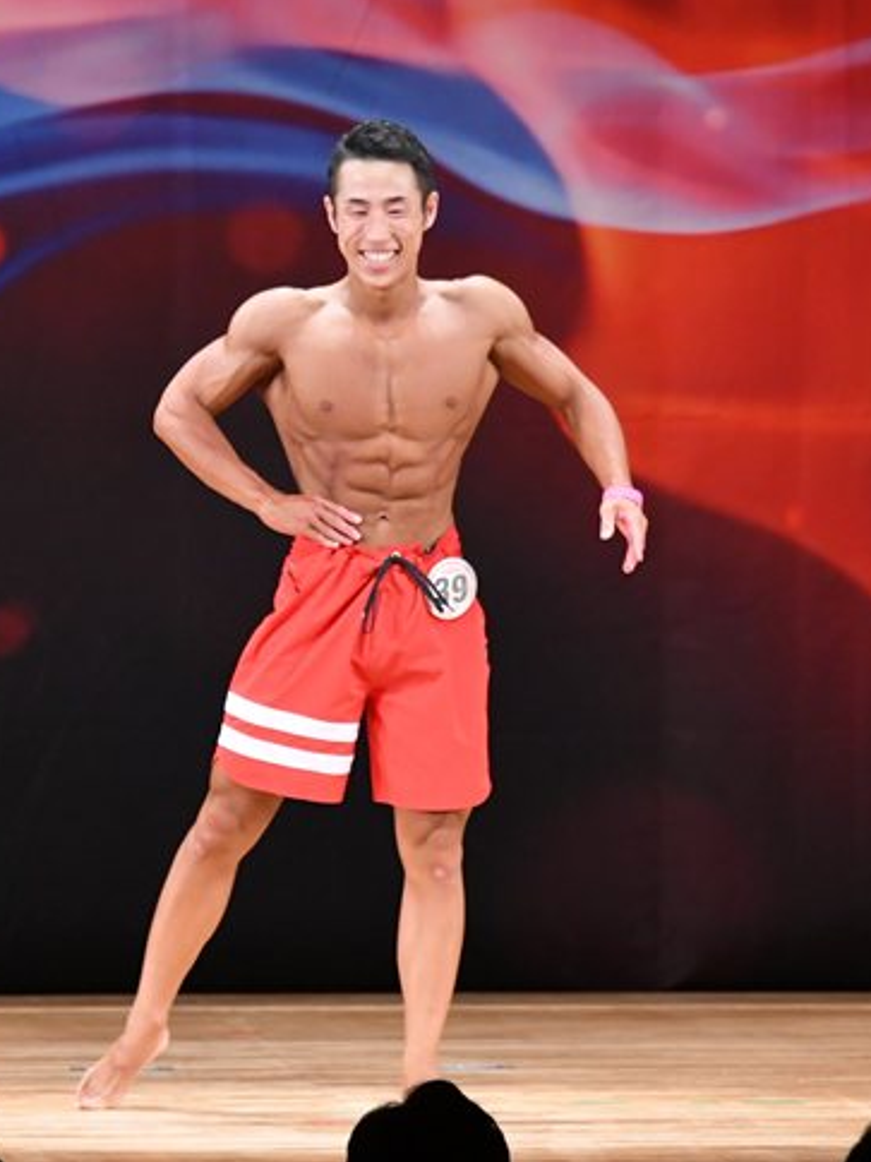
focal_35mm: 369
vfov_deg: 5.4
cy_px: 600
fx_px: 12380
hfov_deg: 4.0
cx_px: 205
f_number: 5.6
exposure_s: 1/400
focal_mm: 160
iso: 3200
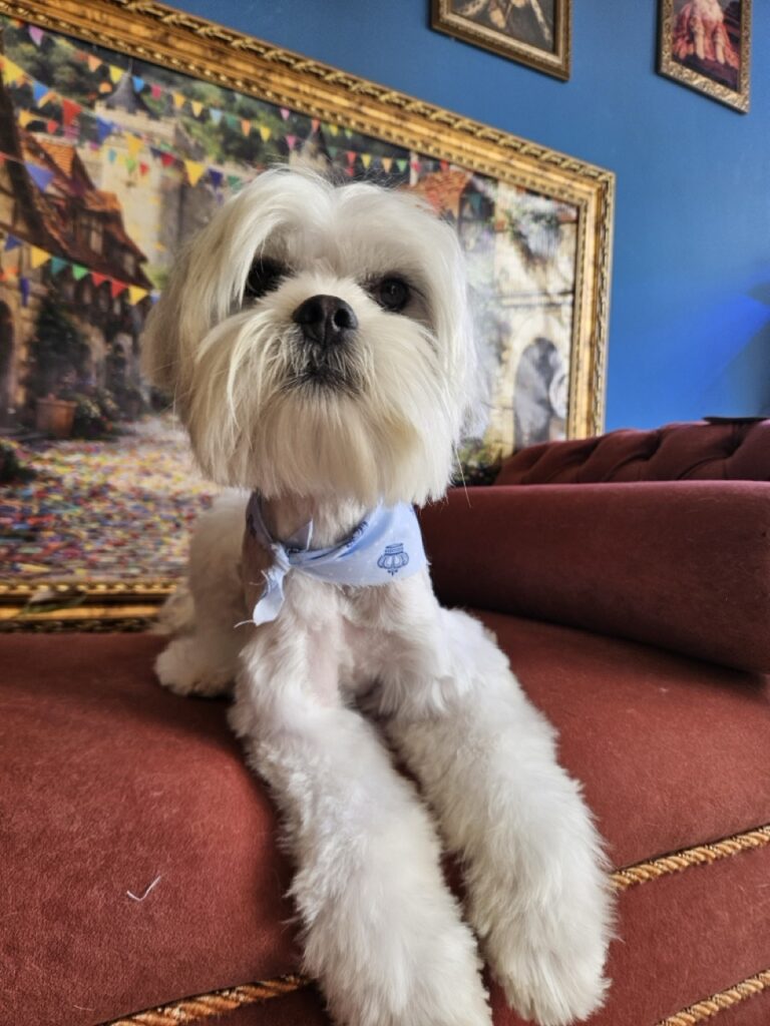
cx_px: 385
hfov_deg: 58.9
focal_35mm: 23
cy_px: 513
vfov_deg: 73.9
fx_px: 682
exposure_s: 1/207
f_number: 1.8
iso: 50
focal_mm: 5.4
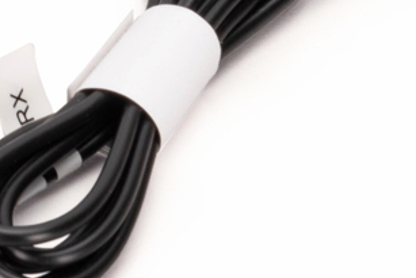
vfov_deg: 3.0
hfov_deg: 4.5
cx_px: -226
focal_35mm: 455
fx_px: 5260
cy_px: -352
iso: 160
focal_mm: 70
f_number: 20
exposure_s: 1/160
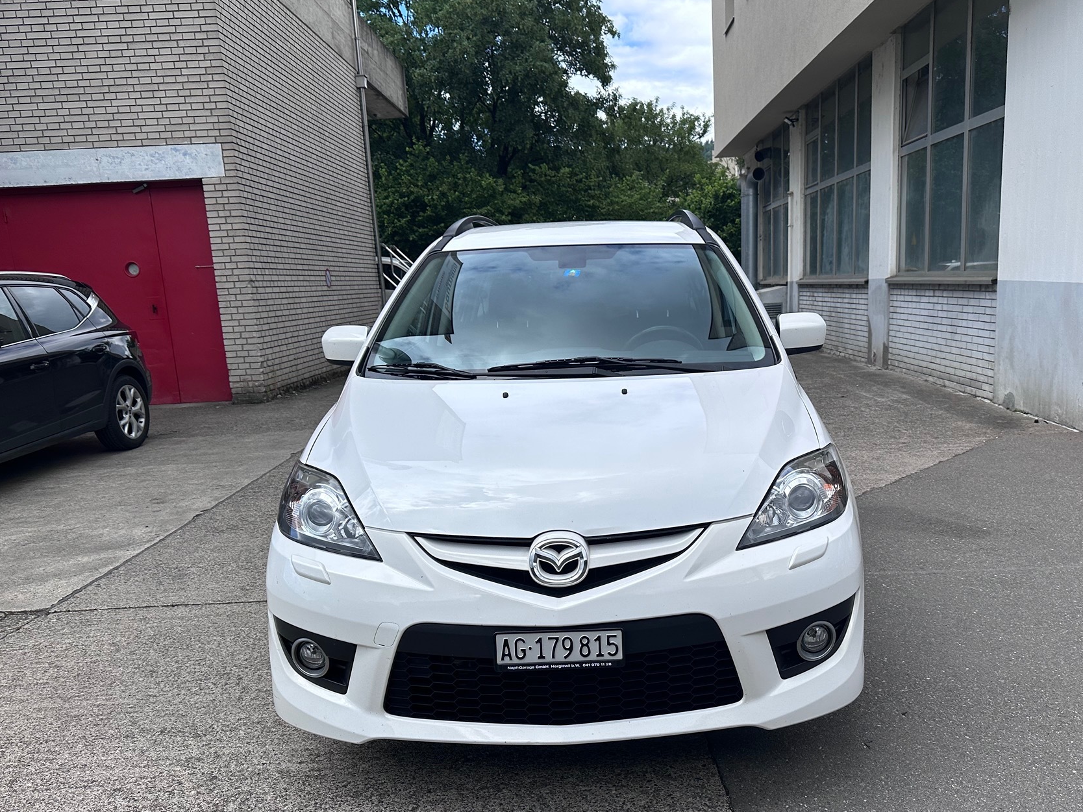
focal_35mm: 29
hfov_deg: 61.5
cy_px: 476
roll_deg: +3.0
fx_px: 907
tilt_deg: -12.0
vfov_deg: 48.0
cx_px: 610
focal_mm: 6.86
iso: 80
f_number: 1.78
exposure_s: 1/3058
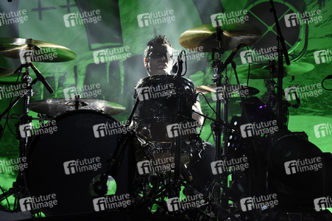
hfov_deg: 21.9
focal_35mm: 93
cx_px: 166
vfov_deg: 14.7
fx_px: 857
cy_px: 110
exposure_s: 1/125
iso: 2000
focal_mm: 62
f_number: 6.3
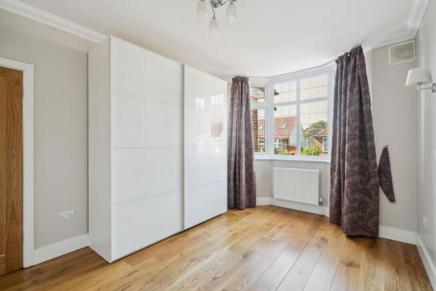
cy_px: 146
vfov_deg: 73.8
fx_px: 194
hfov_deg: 96.7
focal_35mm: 16
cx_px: 218
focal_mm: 16
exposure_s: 1/40
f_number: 6.3
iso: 640
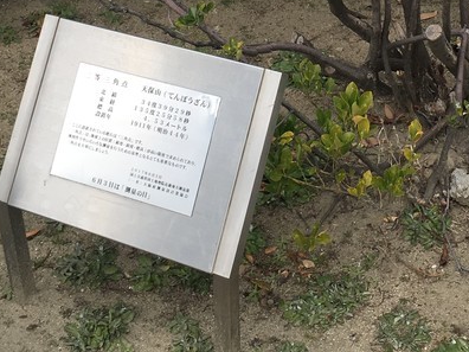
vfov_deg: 18.8
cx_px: 322
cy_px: -46
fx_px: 1016
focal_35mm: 75
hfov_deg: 25.8
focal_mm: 4.15
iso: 25
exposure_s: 1/192
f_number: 2.2
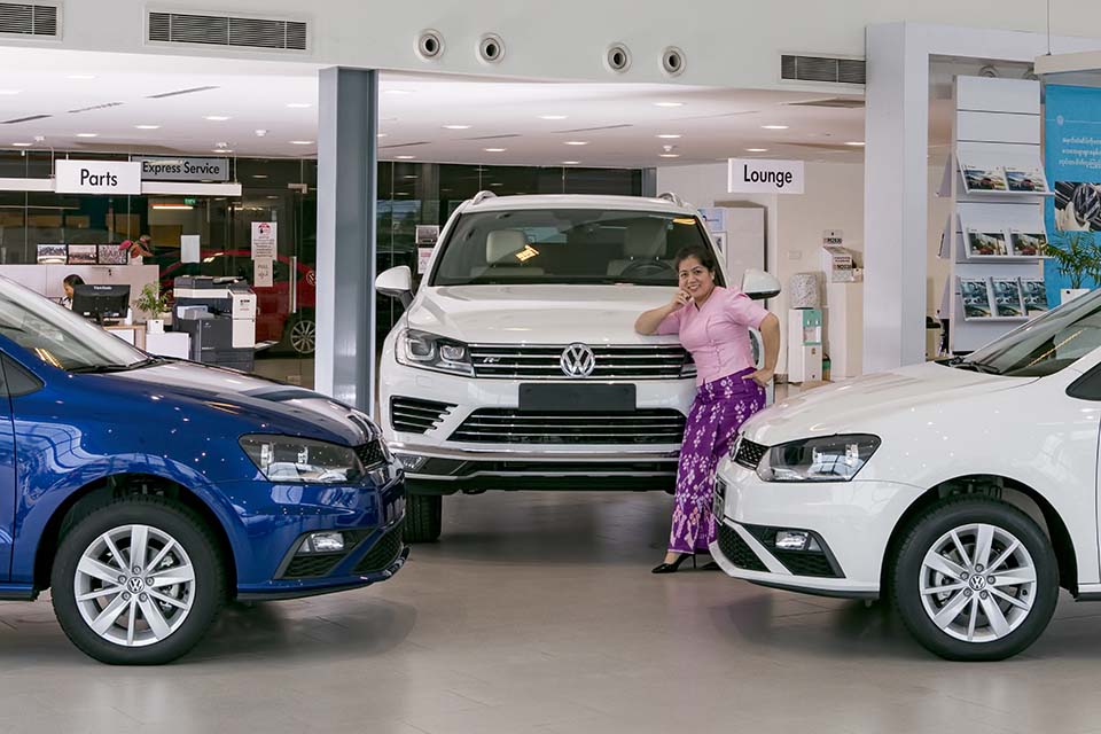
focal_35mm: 46
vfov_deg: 29.2
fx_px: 1407
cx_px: 550
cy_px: 367
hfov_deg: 42.7
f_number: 9
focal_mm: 46
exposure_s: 1/250
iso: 2000
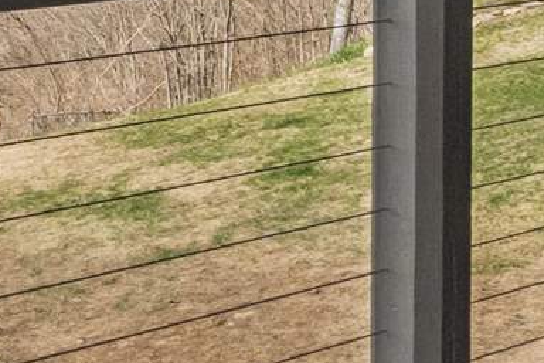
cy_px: -220
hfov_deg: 15.7
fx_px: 1934
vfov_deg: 10.3
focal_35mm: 128
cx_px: 13
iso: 800
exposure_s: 1/400
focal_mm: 16
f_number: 13
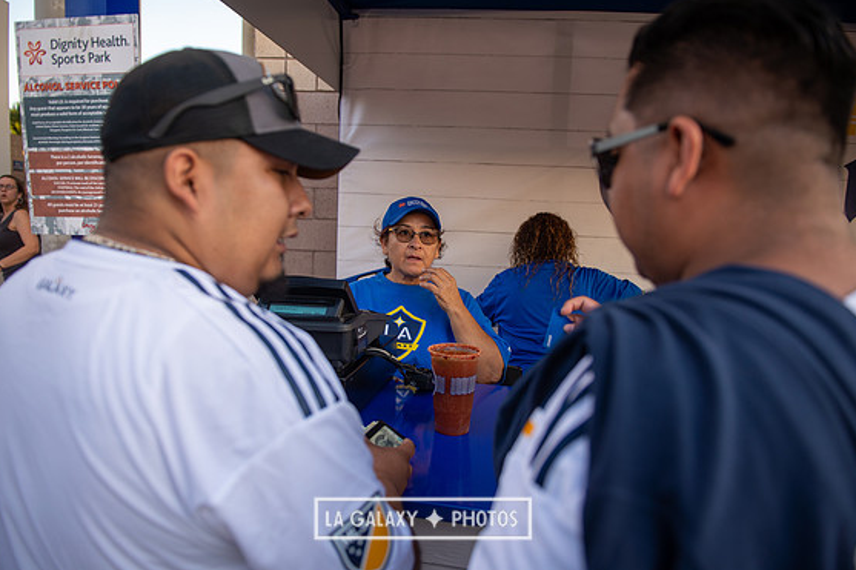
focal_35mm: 25
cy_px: 288
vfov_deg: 51.3
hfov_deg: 71.5
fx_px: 594
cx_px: 423
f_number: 2.8
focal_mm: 24
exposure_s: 1/250
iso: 125
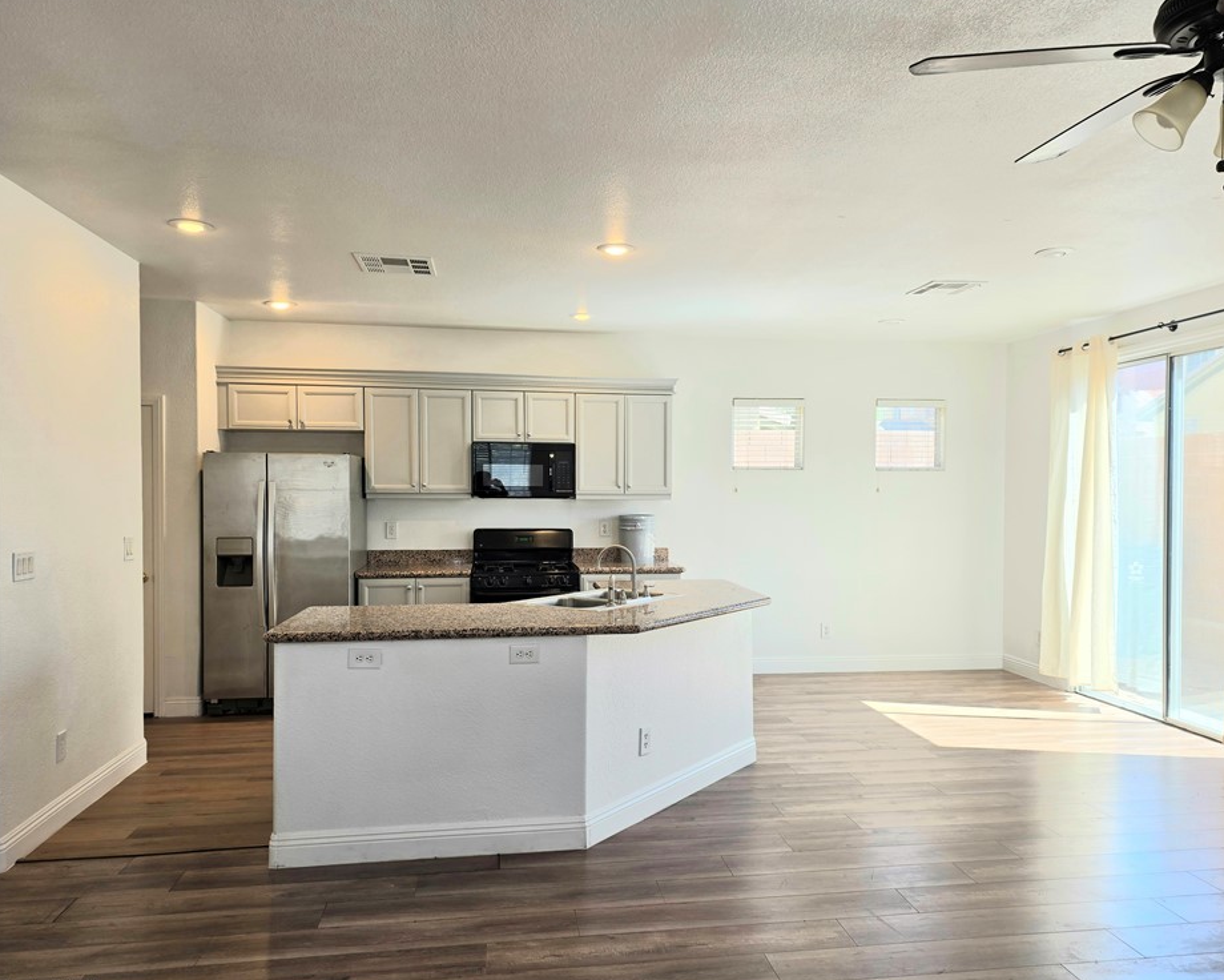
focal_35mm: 25
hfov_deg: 68.1
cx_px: 633
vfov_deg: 56.8
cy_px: 505
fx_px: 906
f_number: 1.7
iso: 12
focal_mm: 6.3
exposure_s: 1/127
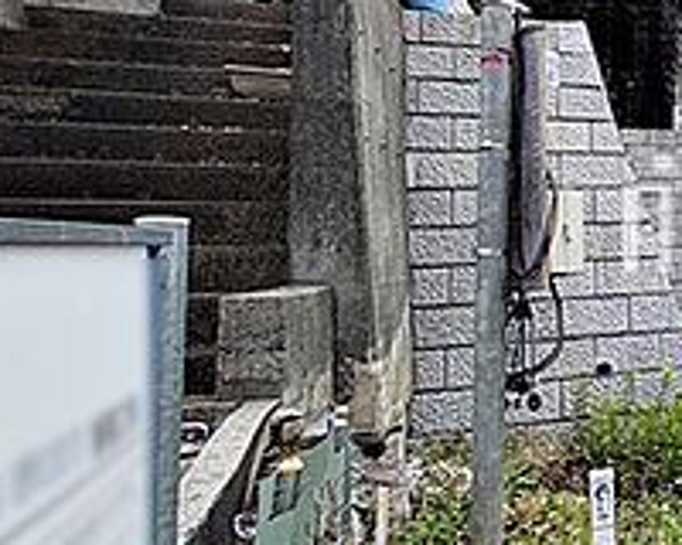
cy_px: 211
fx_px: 828
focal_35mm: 41
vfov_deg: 36.3
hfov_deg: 30.1
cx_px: 979
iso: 52
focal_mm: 1.83
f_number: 2.2
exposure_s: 1/3704
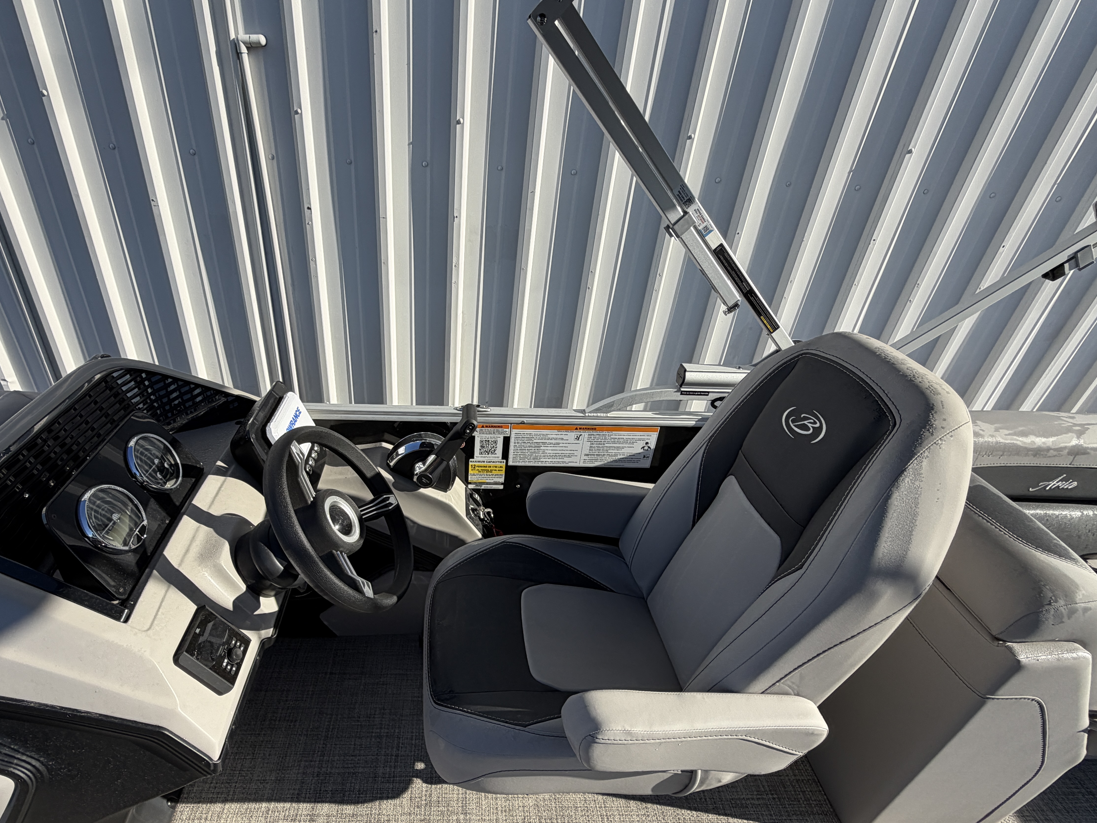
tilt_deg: -32.7
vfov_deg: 71.1
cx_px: 483
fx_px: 570
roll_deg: -2.7
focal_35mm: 18
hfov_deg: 87.4
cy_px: 480
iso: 32
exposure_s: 1/770
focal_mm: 2.22
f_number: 2.2
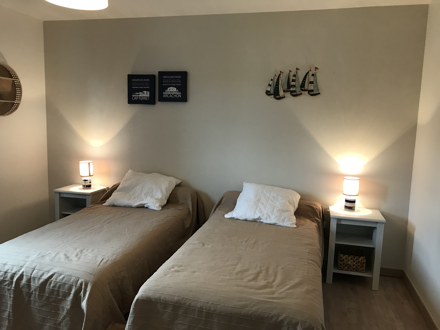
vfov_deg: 49.7
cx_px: 220
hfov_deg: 63.4
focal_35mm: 28
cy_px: 165
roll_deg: -1.9
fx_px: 356
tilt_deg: -6.4
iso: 40
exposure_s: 1/17
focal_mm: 3.99
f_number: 1.8
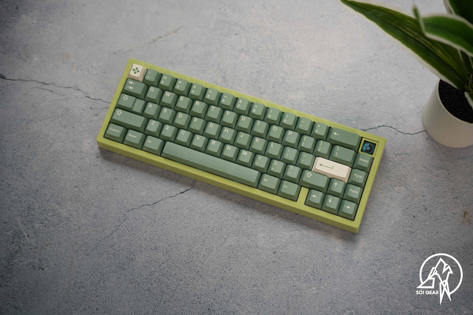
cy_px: 158
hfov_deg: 38.4
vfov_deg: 26.1
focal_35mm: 52
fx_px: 679
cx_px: 236
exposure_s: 1/800
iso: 320
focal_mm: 51.7
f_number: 2.8
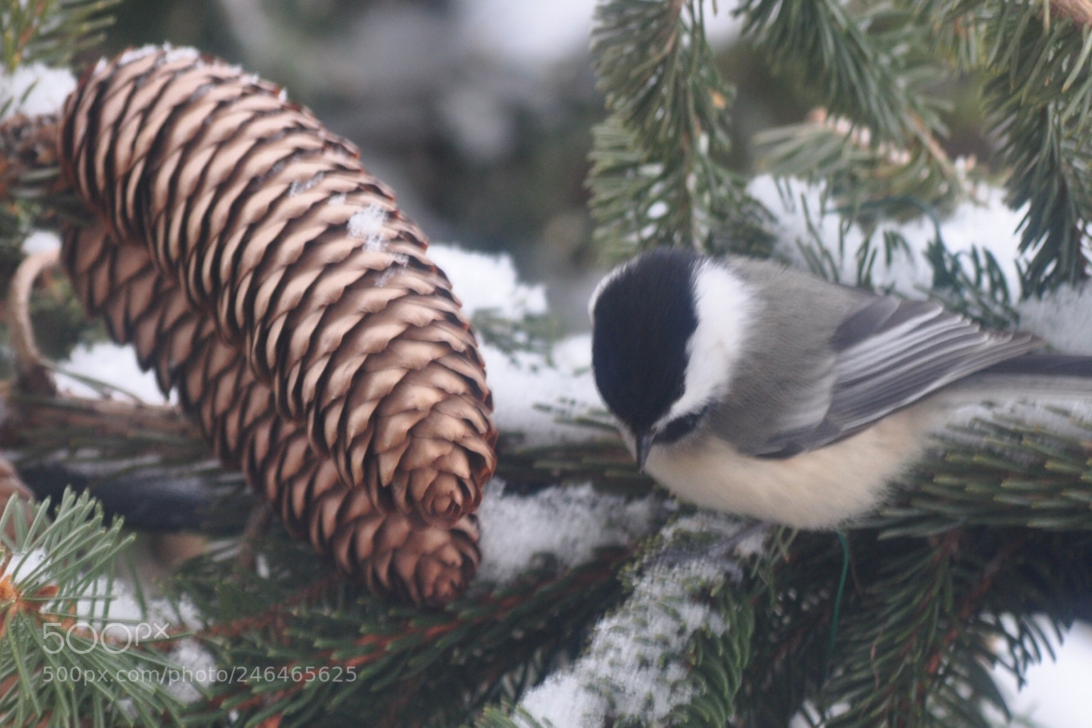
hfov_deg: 6.9
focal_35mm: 300
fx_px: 9100
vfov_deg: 4.6
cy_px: 364
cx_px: 546
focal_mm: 200
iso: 400
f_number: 8
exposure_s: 1/50
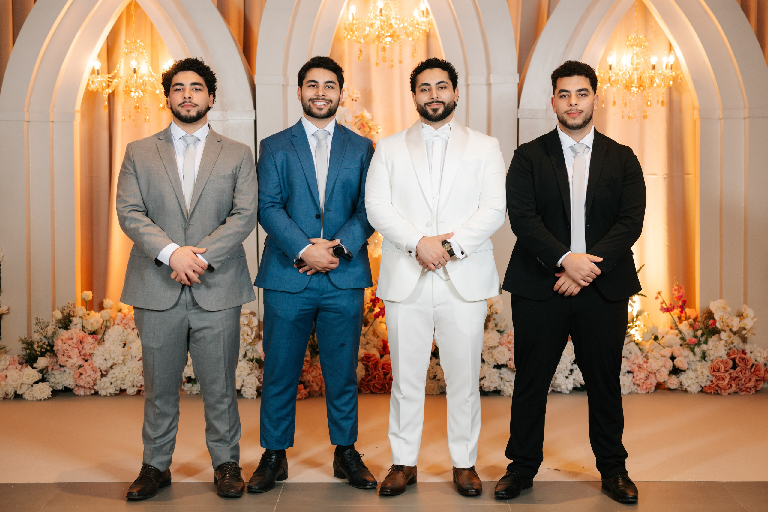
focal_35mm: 55
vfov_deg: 24.5
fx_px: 1181
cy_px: 252
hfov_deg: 36.0
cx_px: 385
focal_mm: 54
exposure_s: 1/200
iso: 400
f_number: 2.8
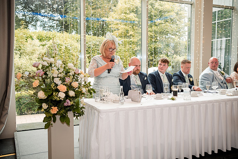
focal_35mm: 35
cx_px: 119
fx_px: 231
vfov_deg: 37.9
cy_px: 80
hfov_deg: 54.4
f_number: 3.5
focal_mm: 35
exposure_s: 1/200
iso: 800
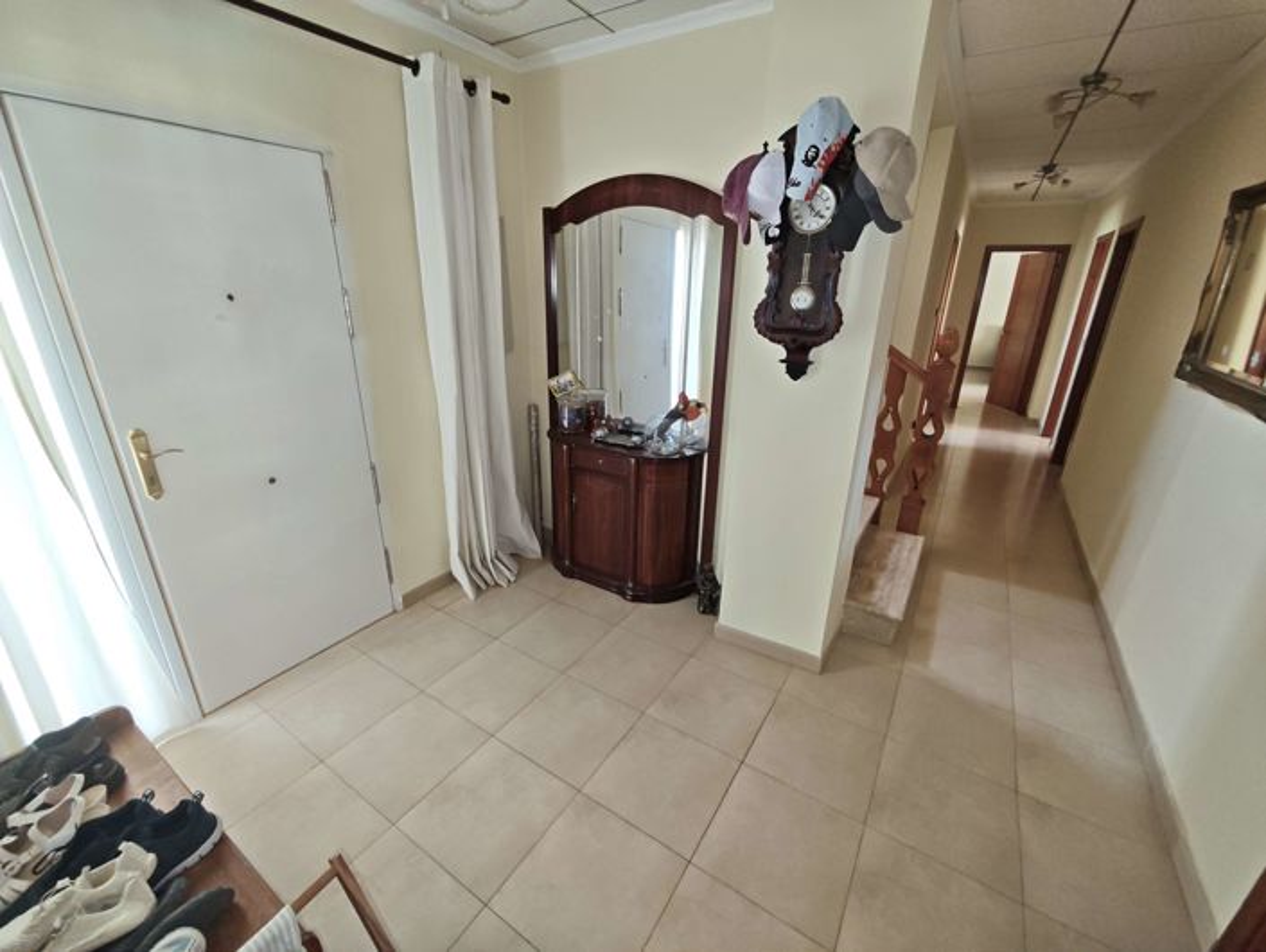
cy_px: 476
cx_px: 633
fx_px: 512
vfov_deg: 85.8
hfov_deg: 102.0
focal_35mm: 14
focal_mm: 2.16
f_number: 2.2
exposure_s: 1/34.5
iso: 500
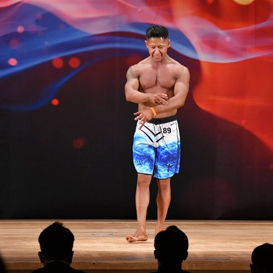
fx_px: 2579
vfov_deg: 6.1
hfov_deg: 6.1
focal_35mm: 289
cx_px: 187
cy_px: 137
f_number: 5.6
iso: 3200
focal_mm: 150
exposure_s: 1/400
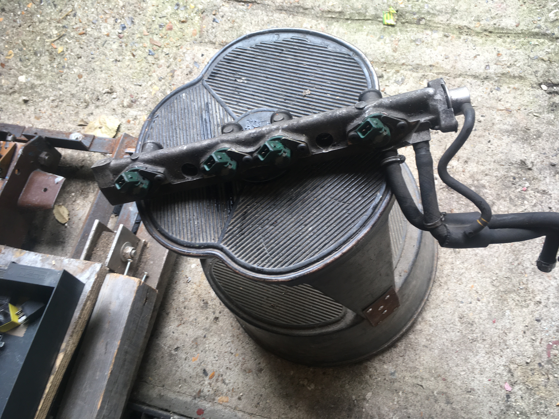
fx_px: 468
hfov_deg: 61.7
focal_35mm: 29
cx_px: 280
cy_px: 210
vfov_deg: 48.2
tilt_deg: -68.1
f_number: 2.2
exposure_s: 1/50
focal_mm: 4.15
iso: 25
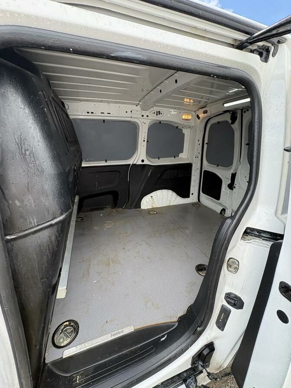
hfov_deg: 85.7
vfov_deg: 102.1
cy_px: 194
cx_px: 146
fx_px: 157
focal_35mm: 14
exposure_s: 1/136
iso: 64
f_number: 2.2
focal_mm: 2.22
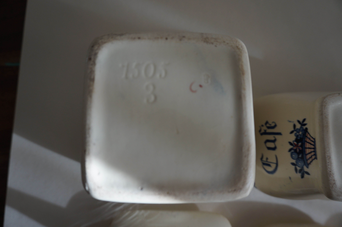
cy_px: 114
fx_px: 228
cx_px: 171
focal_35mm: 24
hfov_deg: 73.8
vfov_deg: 53.0
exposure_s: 1/160
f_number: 4
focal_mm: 16
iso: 250
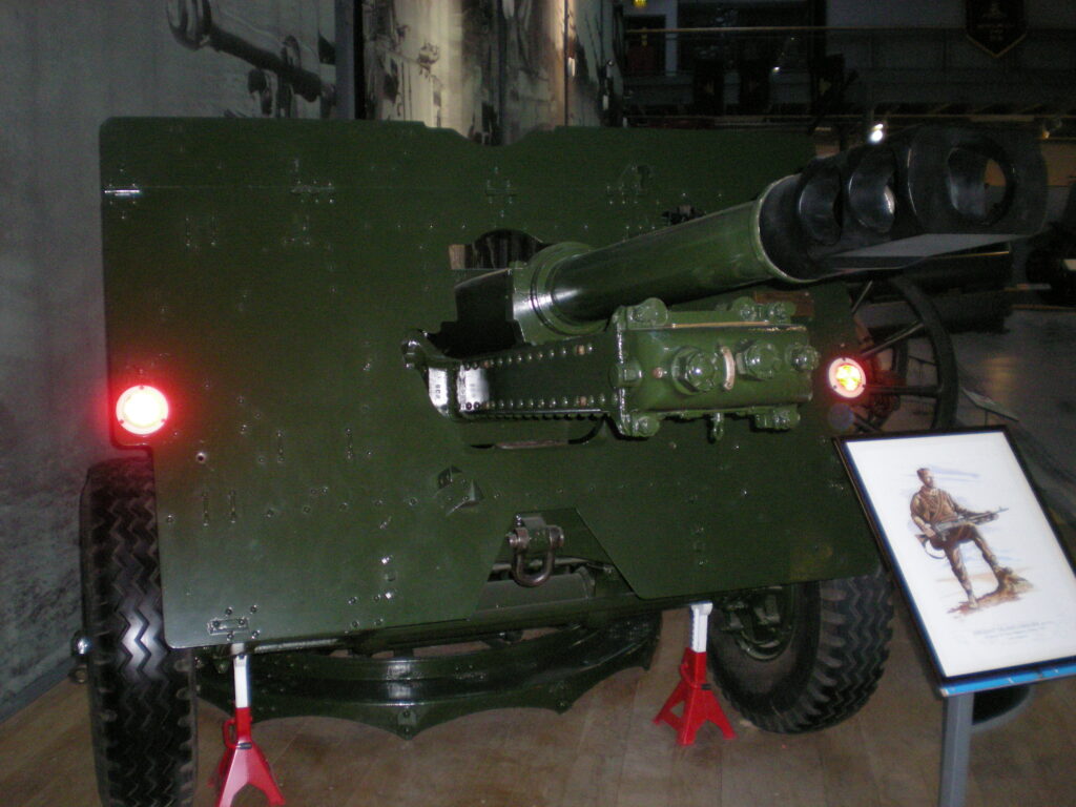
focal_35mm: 38
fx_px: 1181
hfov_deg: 49.0
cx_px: 538
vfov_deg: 37.7
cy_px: 404
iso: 341
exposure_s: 1/60
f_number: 3.1
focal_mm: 6.3
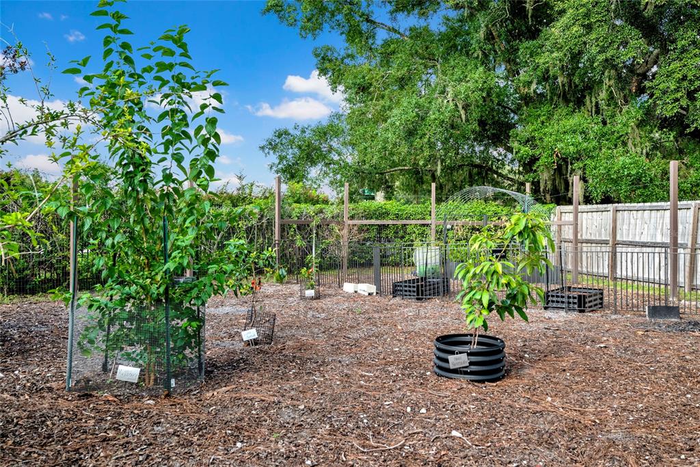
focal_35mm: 30
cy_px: 234
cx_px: 350
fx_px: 583
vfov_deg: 43.6
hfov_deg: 61.9
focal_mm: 30
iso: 250
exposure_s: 1/160
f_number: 7.1
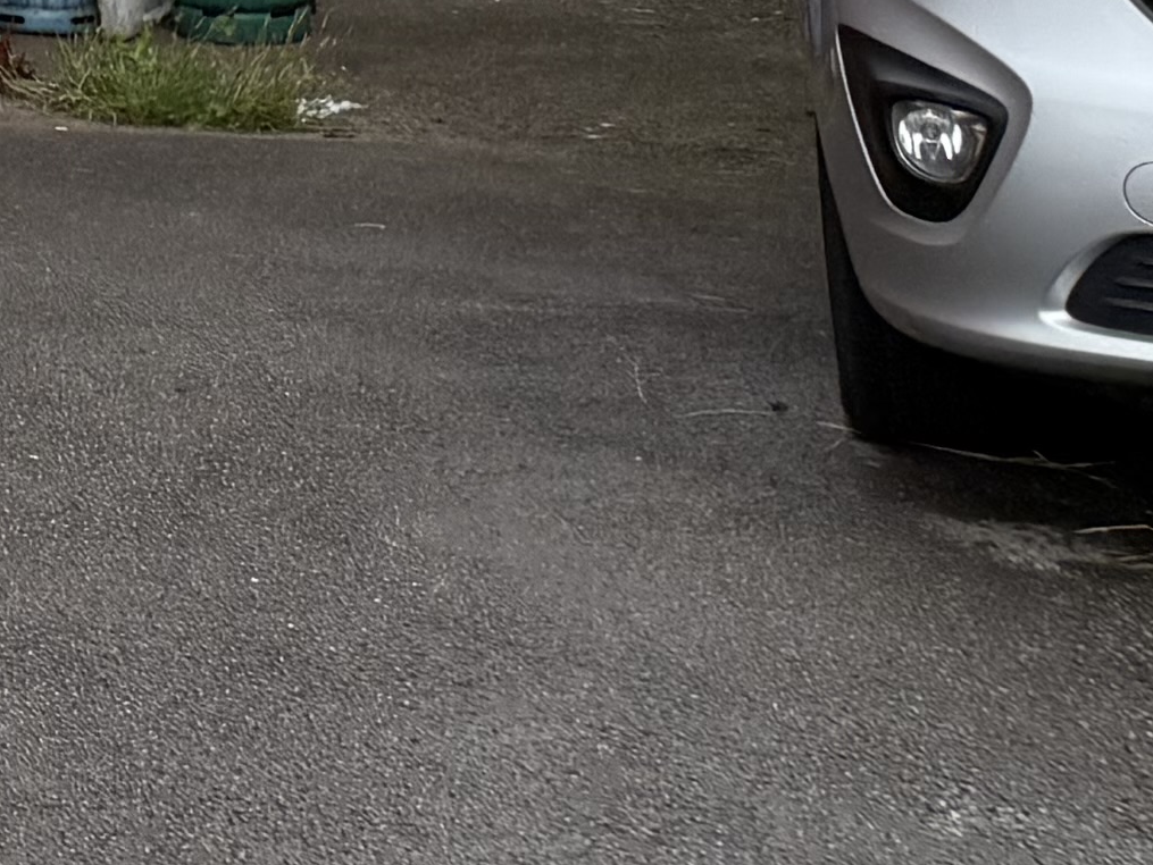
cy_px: -1203
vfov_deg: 9.7
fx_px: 4498
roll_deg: +1.0
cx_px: -1793
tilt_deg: +6.1
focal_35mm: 135
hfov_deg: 11.5
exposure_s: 1/1522
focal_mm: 6.76
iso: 100
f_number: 1.78
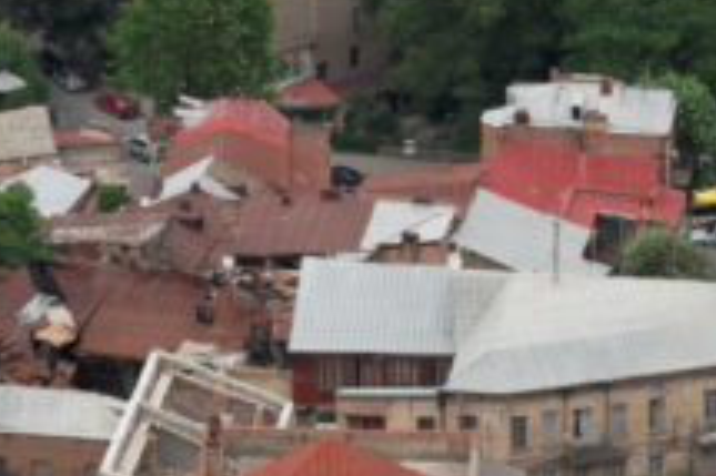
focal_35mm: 188
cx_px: 486
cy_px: -276
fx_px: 3736
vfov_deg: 7.2
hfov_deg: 10.9
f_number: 5.6
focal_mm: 30
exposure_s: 1/160
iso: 100
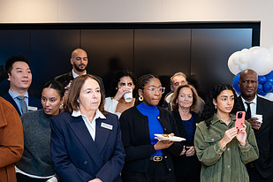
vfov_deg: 23.7
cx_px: 188
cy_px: 110
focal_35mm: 57
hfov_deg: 34.6
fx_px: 432
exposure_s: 1/160
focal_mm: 29
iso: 400
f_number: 3.2
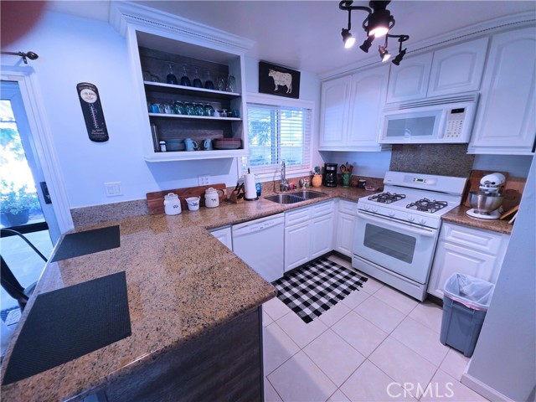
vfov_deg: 89.9
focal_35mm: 13
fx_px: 201
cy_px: 201
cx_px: 268
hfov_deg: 106.2
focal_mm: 2.2
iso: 250
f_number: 1.9
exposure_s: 1/120
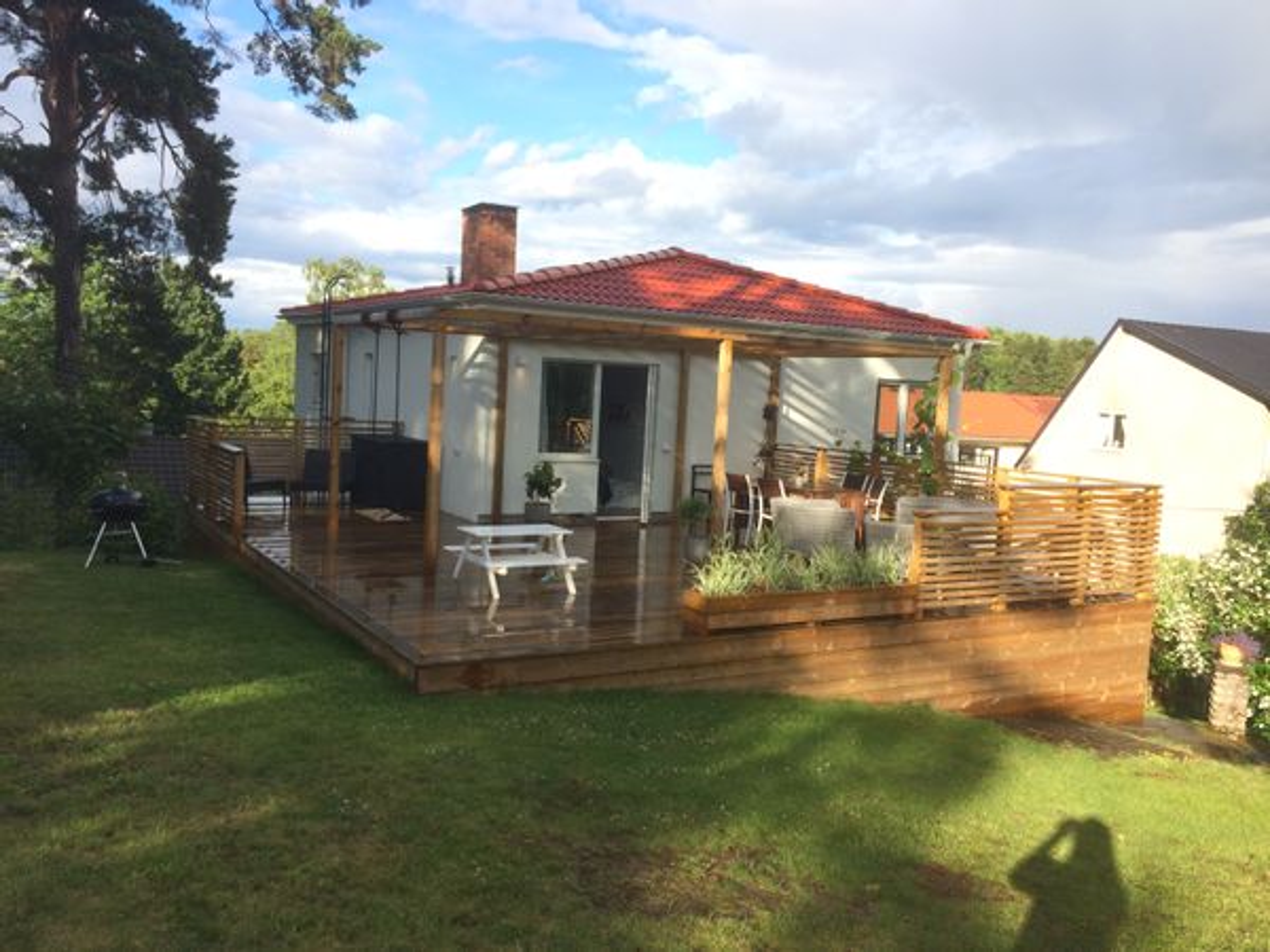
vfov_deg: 48.2
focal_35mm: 29
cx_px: 635
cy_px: 476
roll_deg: -2.2
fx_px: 1064
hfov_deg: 61.7
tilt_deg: -4.1
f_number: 2.2
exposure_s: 1/805
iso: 32
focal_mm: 4.15
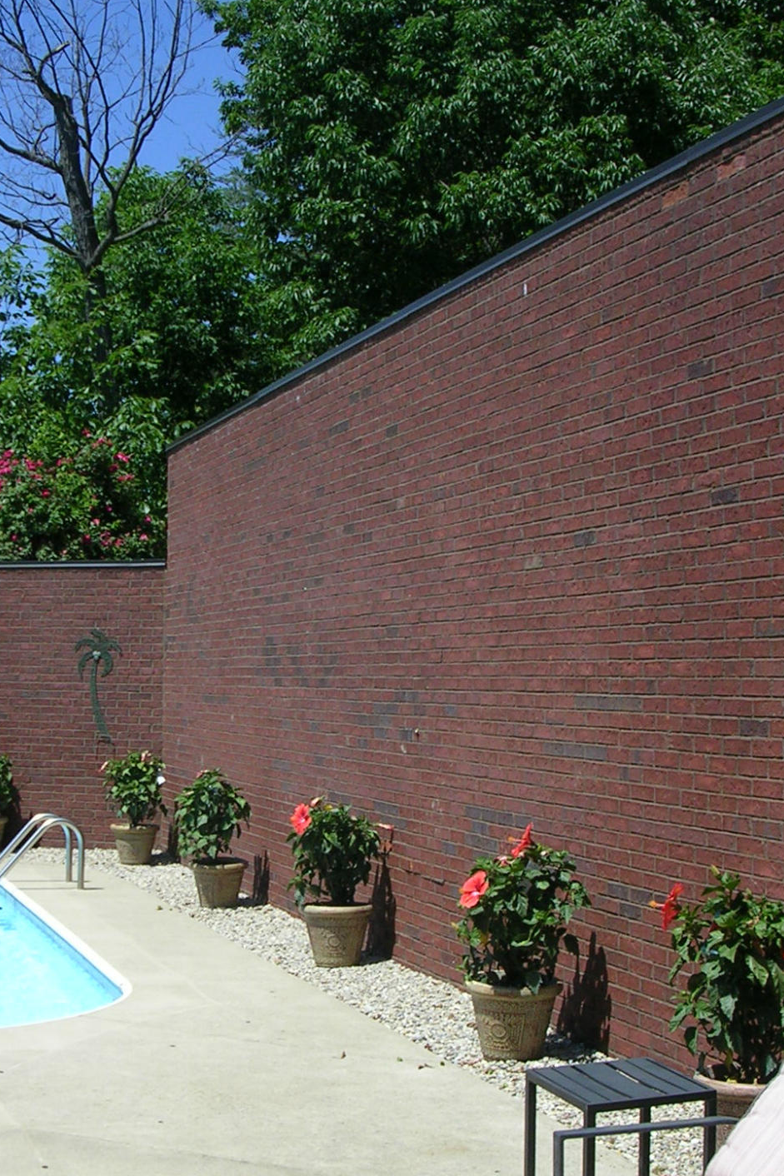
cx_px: 306
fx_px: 1830
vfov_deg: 35.5
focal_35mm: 56
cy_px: 730
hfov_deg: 24.1
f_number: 5.6
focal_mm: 5.8
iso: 50
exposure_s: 1/316
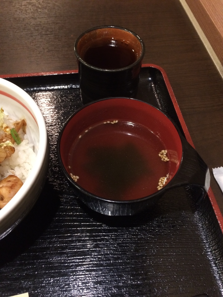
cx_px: 112
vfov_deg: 61.7
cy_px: 148
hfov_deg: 48.2
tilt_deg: -58.9
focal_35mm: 29
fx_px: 249
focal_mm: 4.15
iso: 320
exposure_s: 1/15
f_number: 2.2
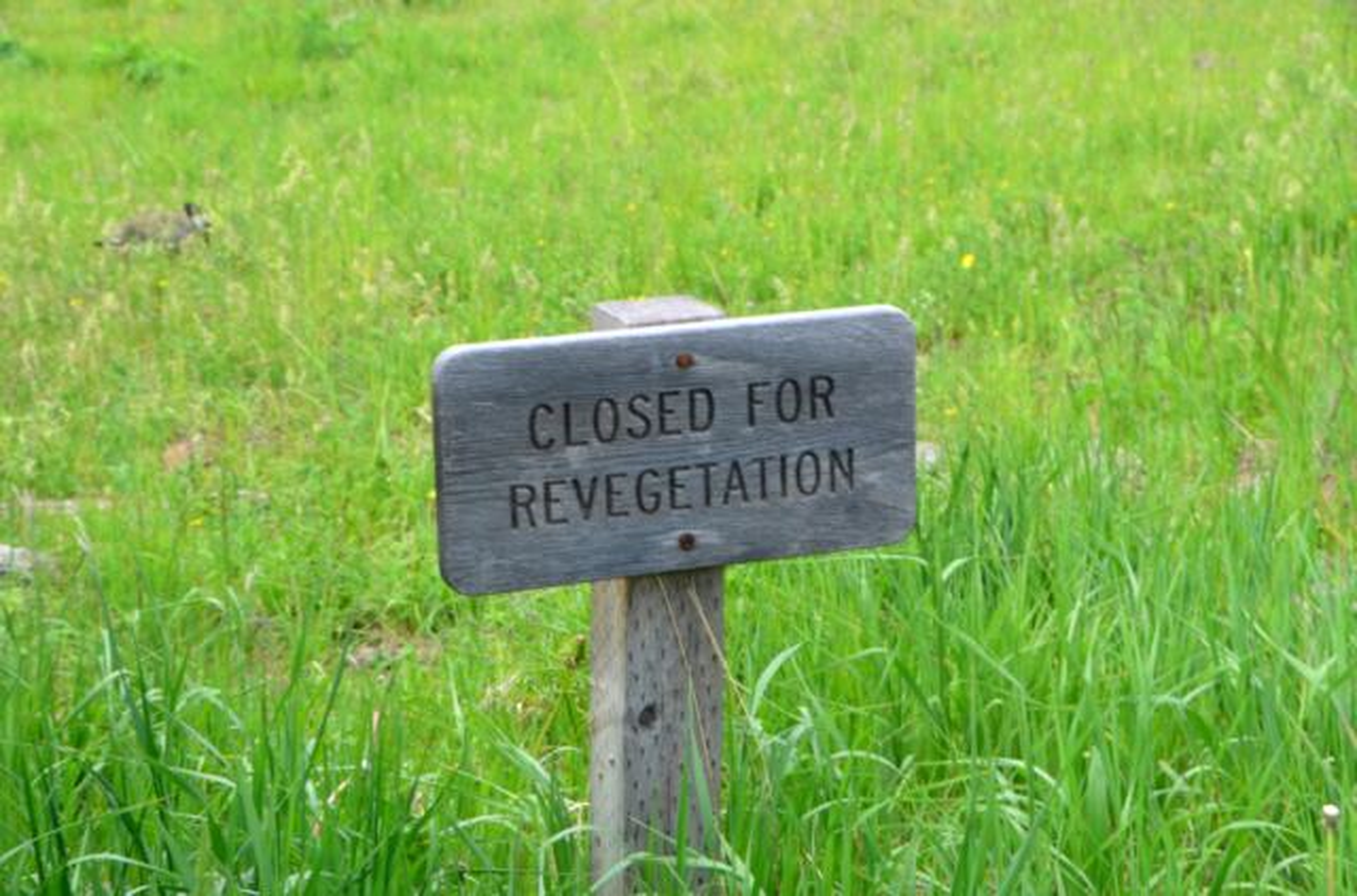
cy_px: 448
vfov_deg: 14.6
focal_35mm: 93
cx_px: 678
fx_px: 3496
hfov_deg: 22.0
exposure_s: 1/20
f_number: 16
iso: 200
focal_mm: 62
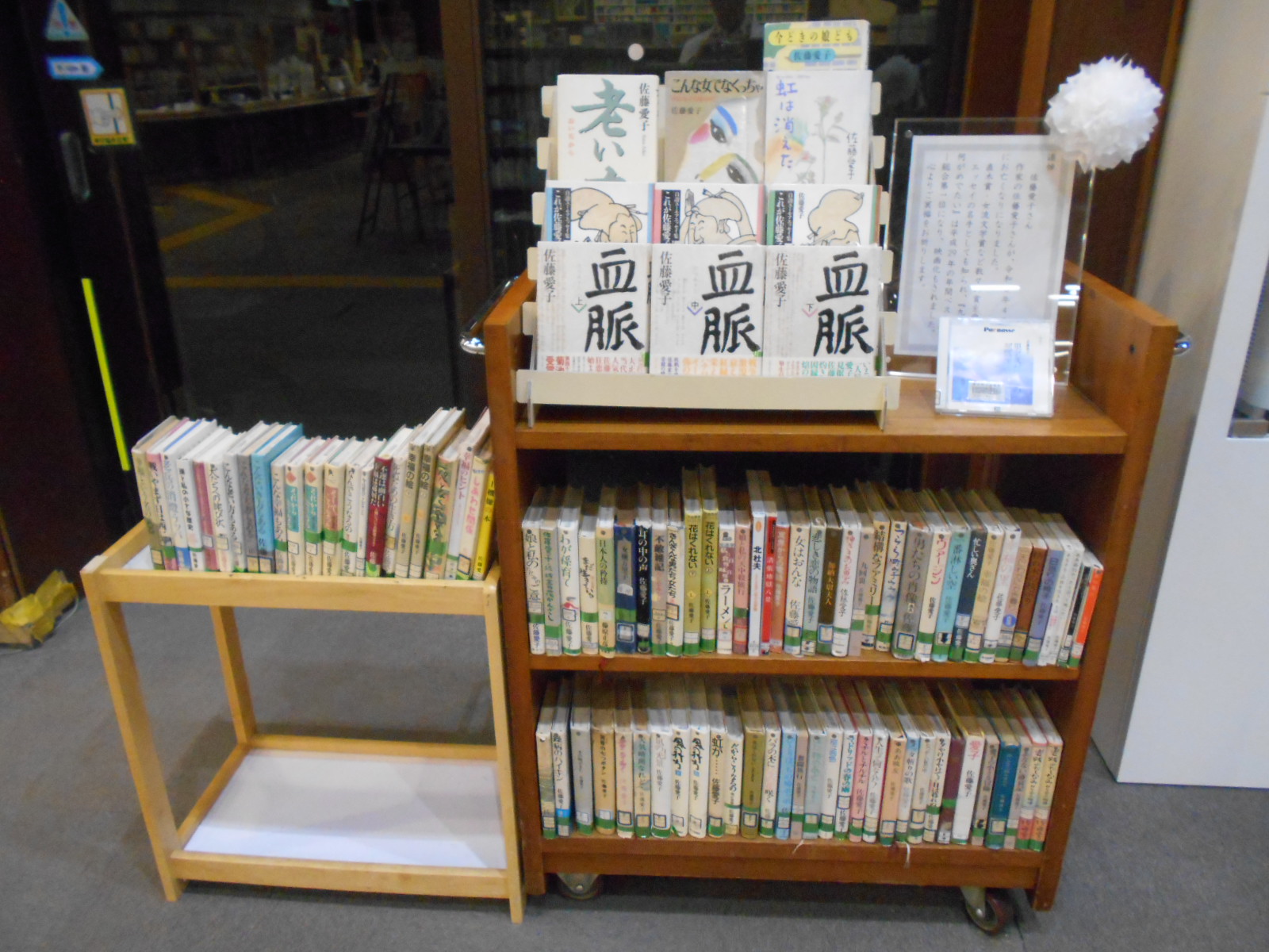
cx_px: 634
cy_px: 476
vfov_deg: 53.1
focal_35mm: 26
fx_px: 953
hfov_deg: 67.3
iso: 800
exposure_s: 1/80
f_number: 3.2
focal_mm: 4.6
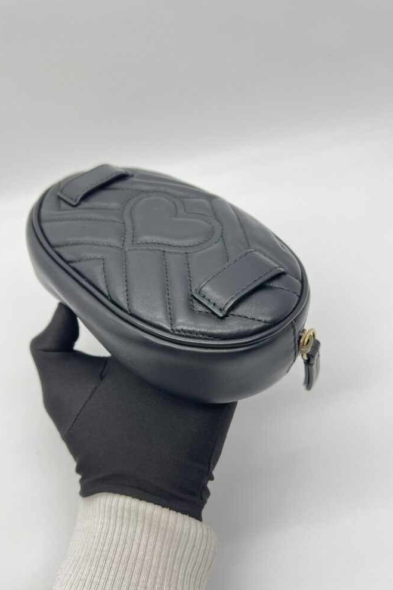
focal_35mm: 28
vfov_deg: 65.5
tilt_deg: -47.5
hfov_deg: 46.3
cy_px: 301
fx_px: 459
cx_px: 179
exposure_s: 1/100
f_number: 1.5
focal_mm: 5.7
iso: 50
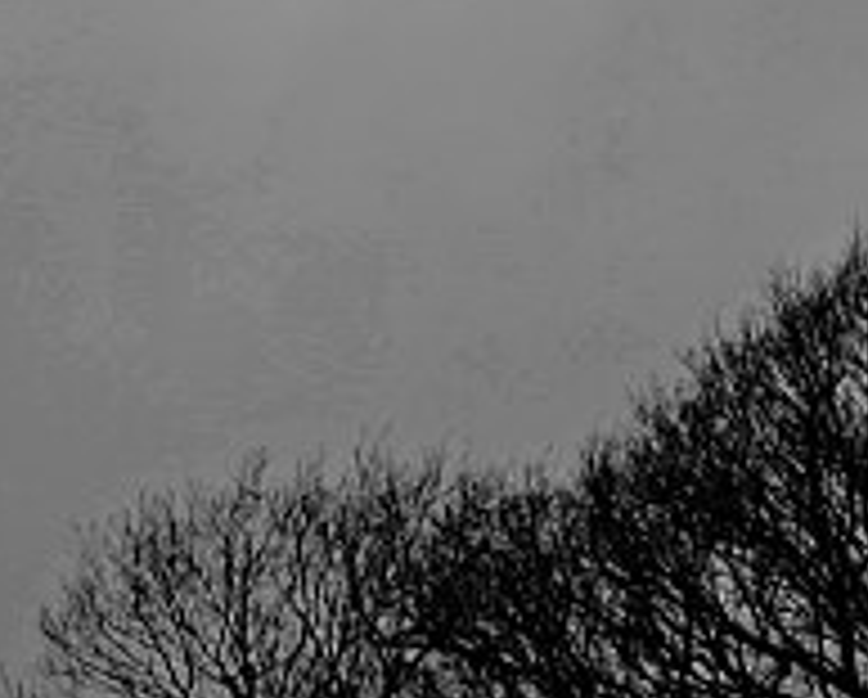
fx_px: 6998
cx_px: 657
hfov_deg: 7.1
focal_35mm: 272
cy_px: 932
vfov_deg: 5.7
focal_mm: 23
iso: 400
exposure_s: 1/180
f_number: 9
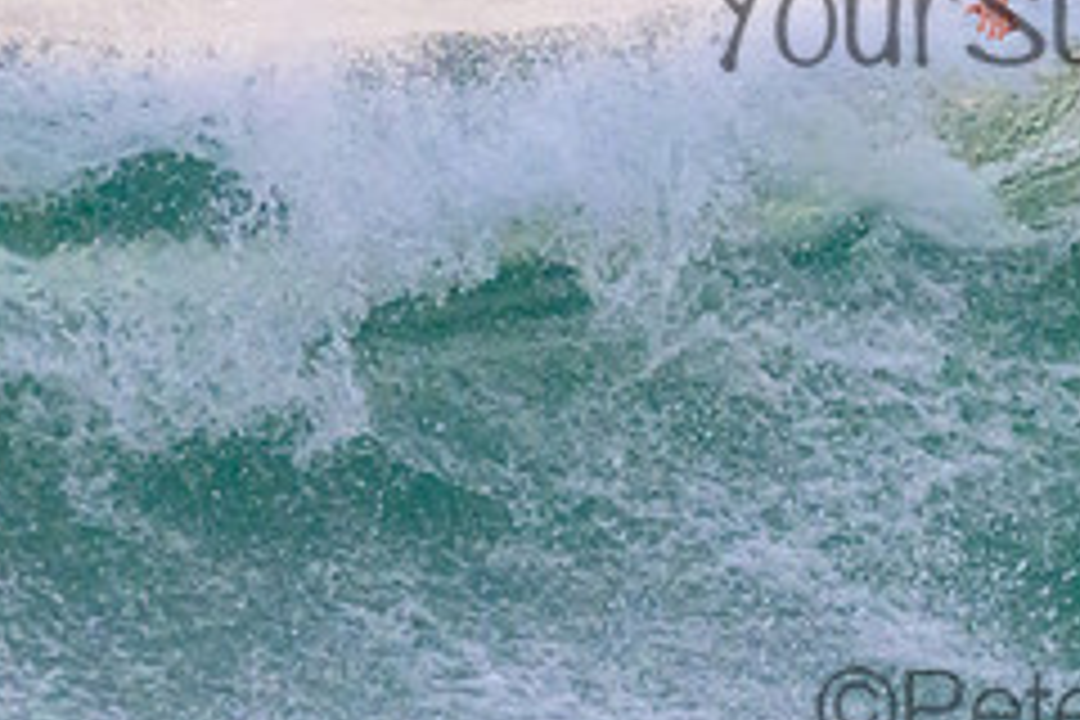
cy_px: -38
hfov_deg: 1.1
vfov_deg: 0.7
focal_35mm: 1936
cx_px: 1166
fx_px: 58075
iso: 20000
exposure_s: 1/1600
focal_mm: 800
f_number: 11
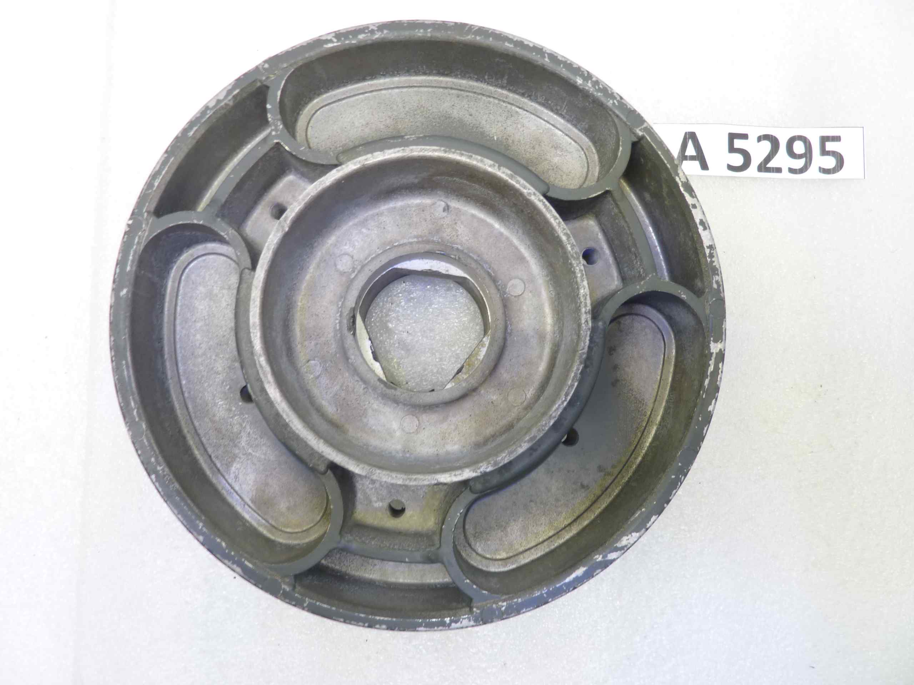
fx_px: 660
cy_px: 342
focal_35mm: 25
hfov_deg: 69.4
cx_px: 457
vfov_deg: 54.9
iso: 80
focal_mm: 4.1
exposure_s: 1/8
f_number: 3.3
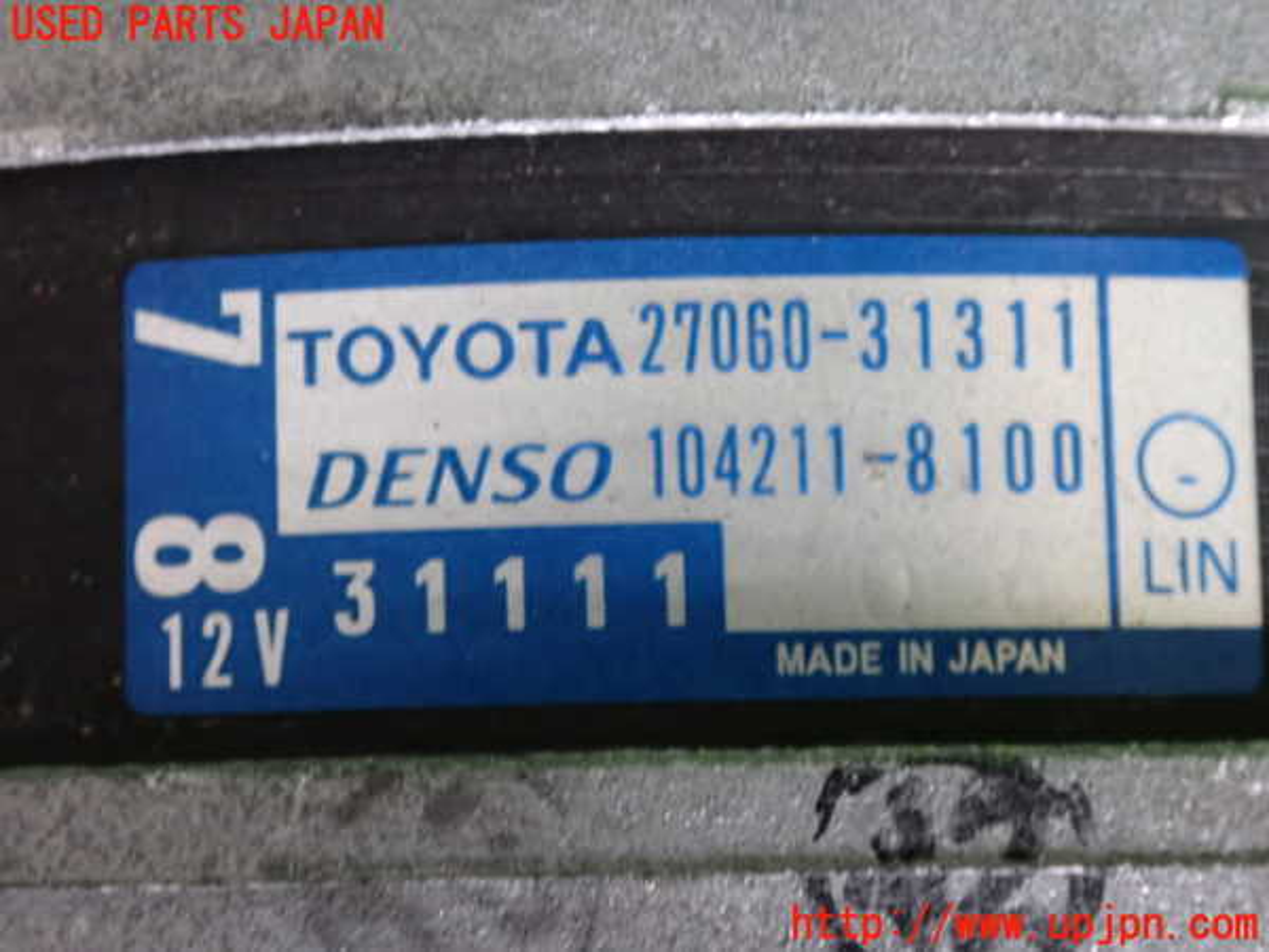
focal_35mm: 100
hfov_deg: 19.6
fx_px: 3666
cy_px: 476
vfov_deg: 14.8
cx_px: 634
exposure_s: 1/25
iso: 1250
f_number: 4.9
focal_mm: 18
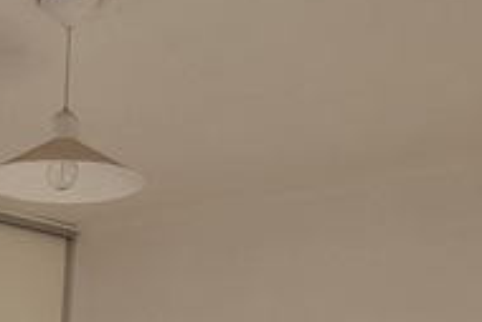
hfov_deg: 31.8
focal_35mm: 57
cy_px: 560
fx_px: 764
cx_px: -20
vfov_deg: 18.9
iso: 50
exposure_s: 1/100
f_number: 2.2
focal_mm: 2.2
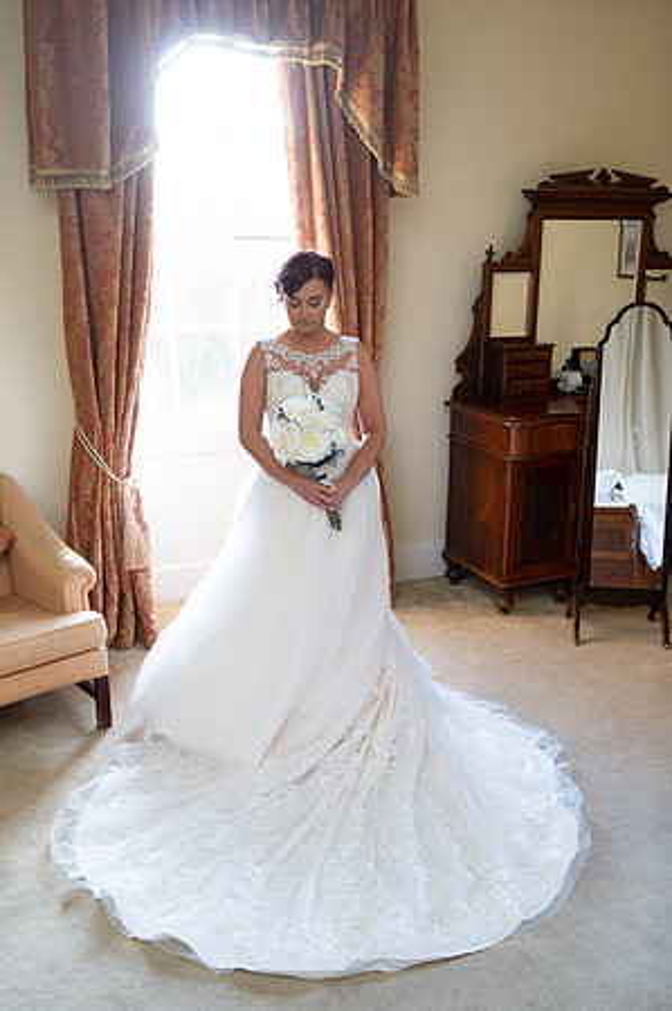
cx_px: 336
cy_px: 506
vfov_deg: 54.5
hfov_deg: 37.8
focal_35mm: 35
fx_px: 982
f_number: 2.5
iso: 320
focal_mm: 35
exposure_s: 1/125
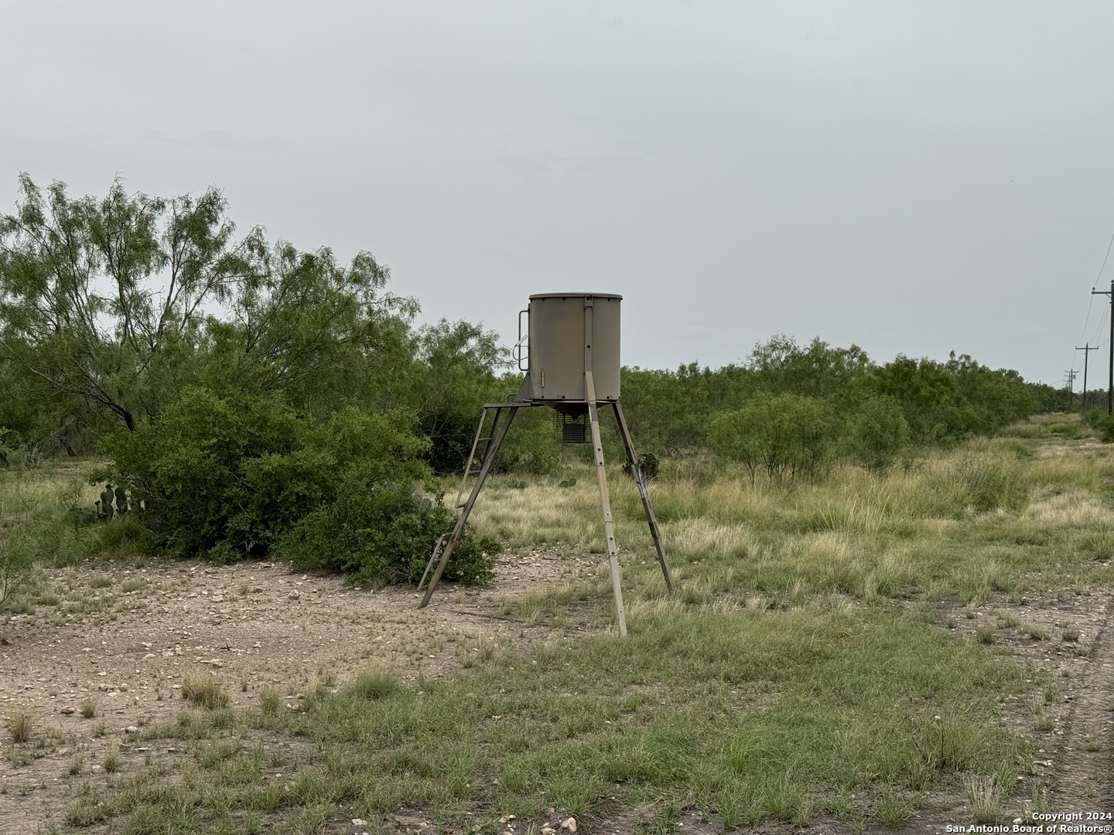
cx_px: 557
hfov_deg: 39.7
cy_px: 418
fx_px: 1545
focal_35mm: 48
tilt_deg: -1.1
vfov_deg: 30.3
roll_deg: +0.7
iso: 64
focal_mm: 6.76
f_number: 1.78
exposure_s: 1/4975
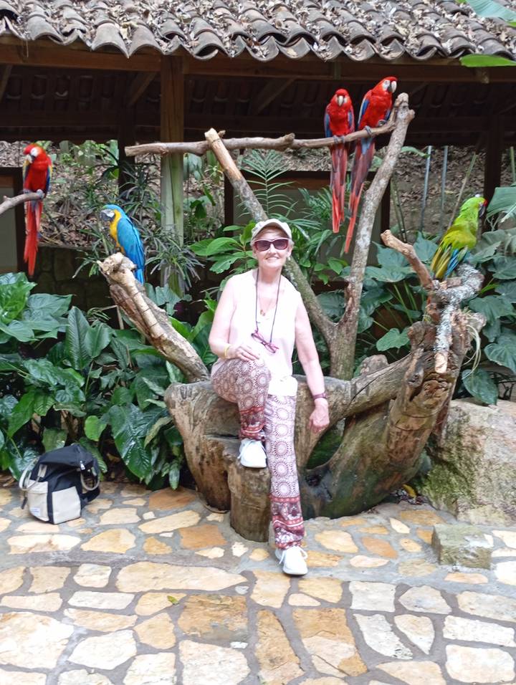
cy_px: 342
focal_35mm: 39
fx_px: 773
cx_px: 258
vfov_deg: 47.8
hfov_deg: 36.9
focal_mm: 4.27
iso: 249
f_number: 1.8
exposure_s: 1/50
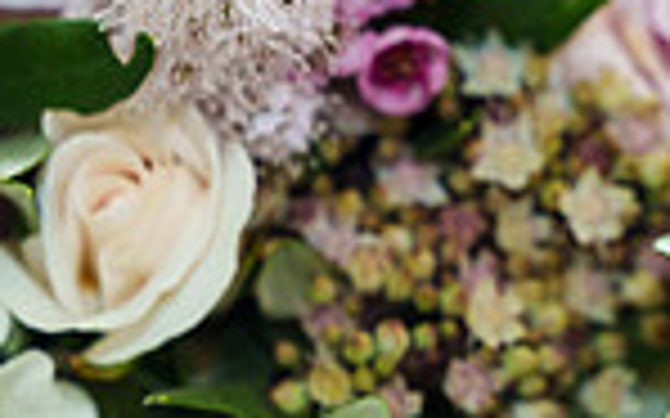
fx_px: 5713
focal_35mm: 313
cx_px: 158
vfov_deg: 4.2
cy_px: -310
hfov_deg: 6.7
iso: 800
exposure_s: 1/200
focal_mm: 75
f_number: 2.8
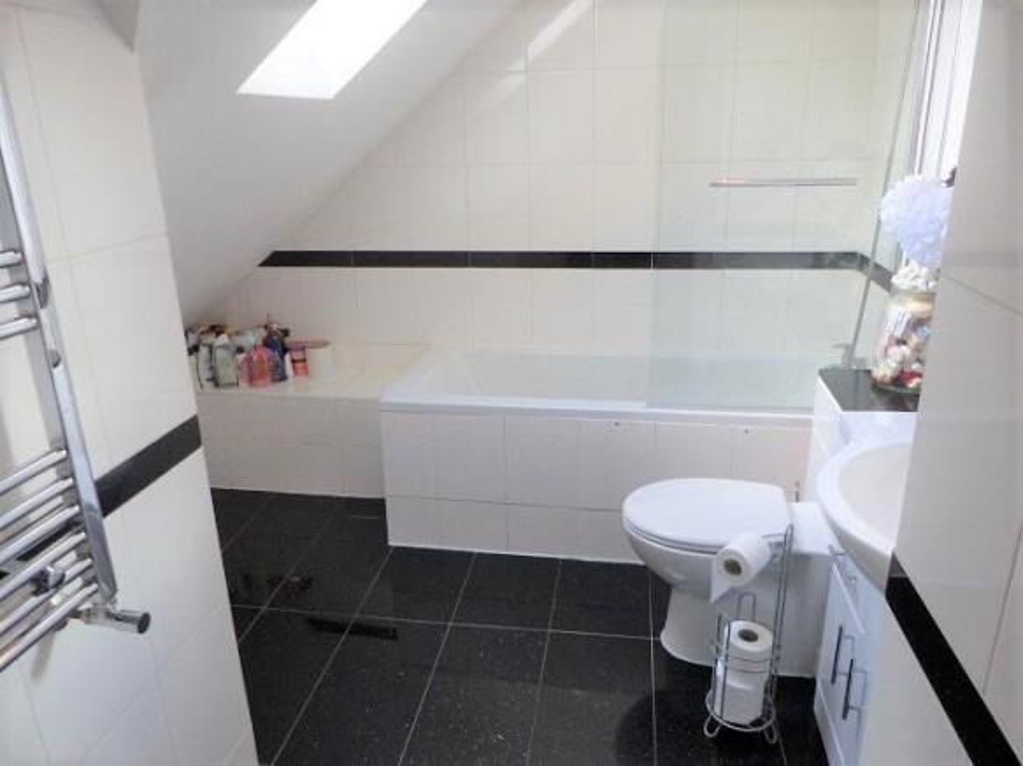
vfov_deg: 54.9
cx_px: 512
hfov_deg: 69.4
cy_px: 383
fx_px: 739
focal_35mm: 25
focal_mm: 4.5
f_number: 2.8
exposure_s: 1/60
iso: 250
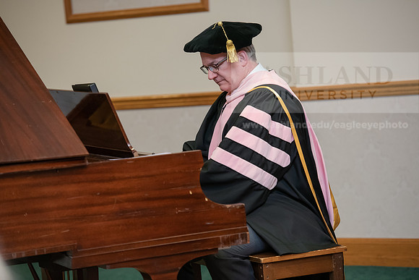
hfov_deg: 13.7
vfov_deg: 9.2
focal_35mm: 150
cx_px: 210
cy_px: 140
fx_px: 1746
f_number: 3.5
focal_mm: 150
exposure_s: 1/200
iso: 2000
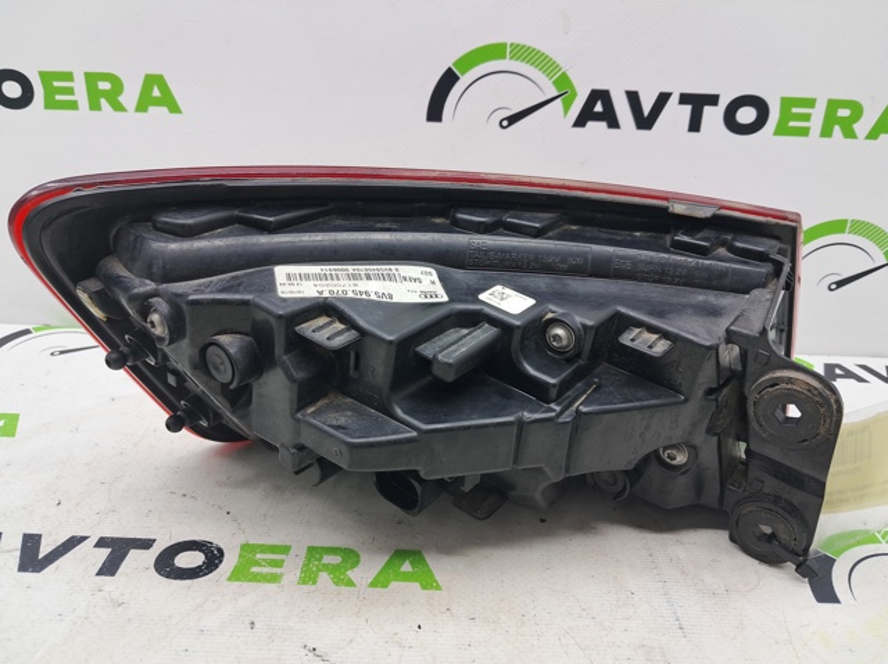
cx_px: 444
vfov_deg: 51.3
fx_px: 692
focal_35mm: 27
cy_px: 332
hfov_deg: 65.4
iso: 50
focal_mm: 4
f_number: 1.8
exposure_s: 1/50
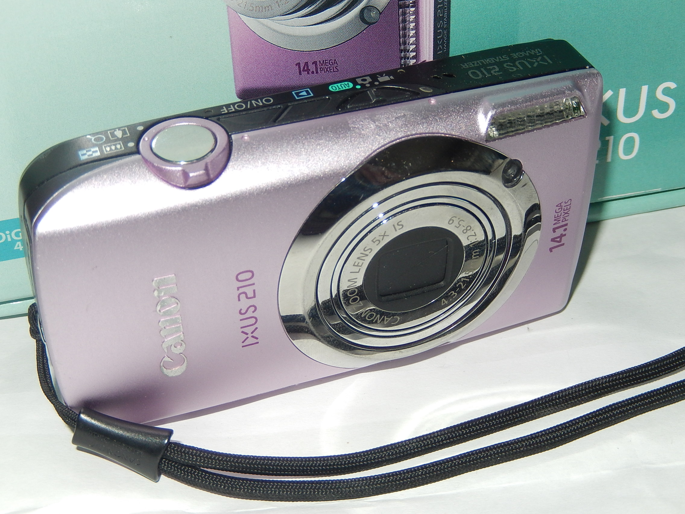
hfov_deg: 33.2
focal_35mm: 58
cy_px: 257
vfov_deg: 25.2
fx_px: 1148
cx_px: 342
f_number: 9.2
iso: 200
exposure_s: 1/30
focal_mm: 10.4
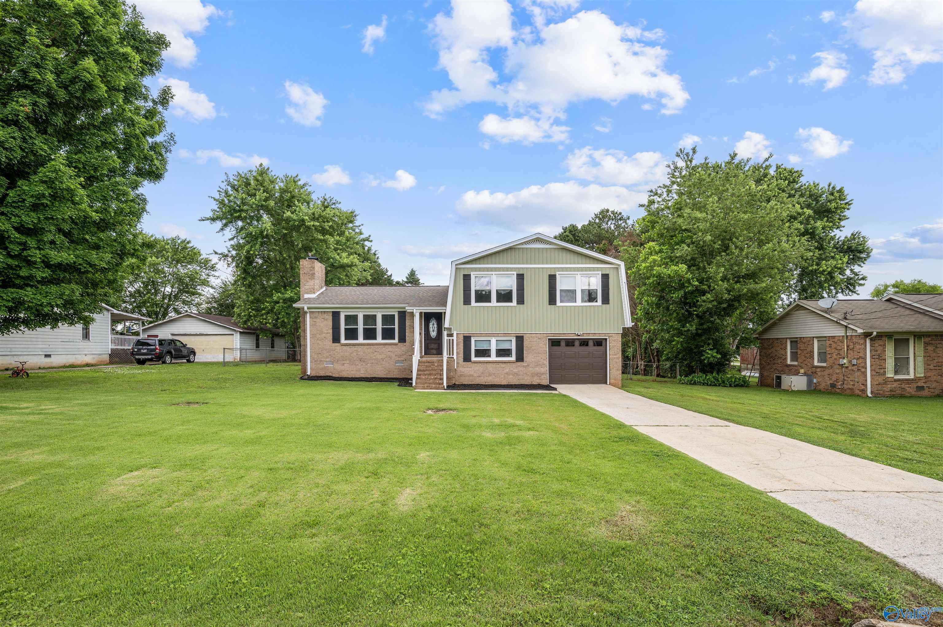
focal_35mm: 18
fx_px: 458
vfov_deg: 68.8
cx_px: 472
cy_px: 314
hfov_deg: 91.7
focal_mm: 17.5
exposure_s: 1/250
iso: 100
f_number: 5
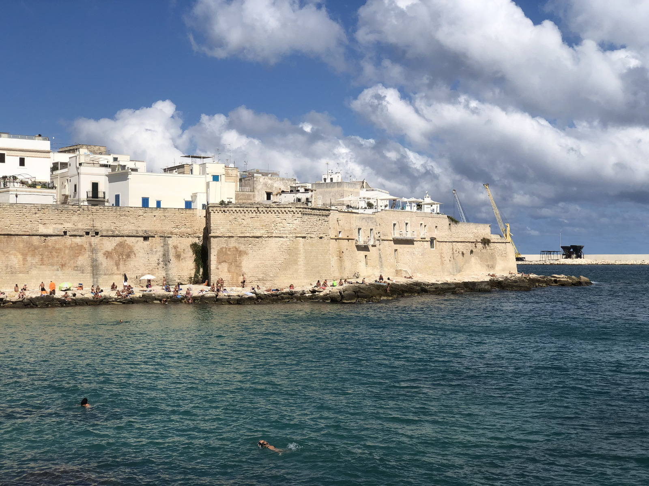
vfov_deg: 28.0
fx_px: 975
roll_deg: +1.1
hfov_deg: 36.8
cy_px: 243
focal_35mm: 52
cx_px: 324
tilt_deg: +0.8
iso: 16
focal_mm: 6
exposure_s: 1/2558
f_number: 2.4
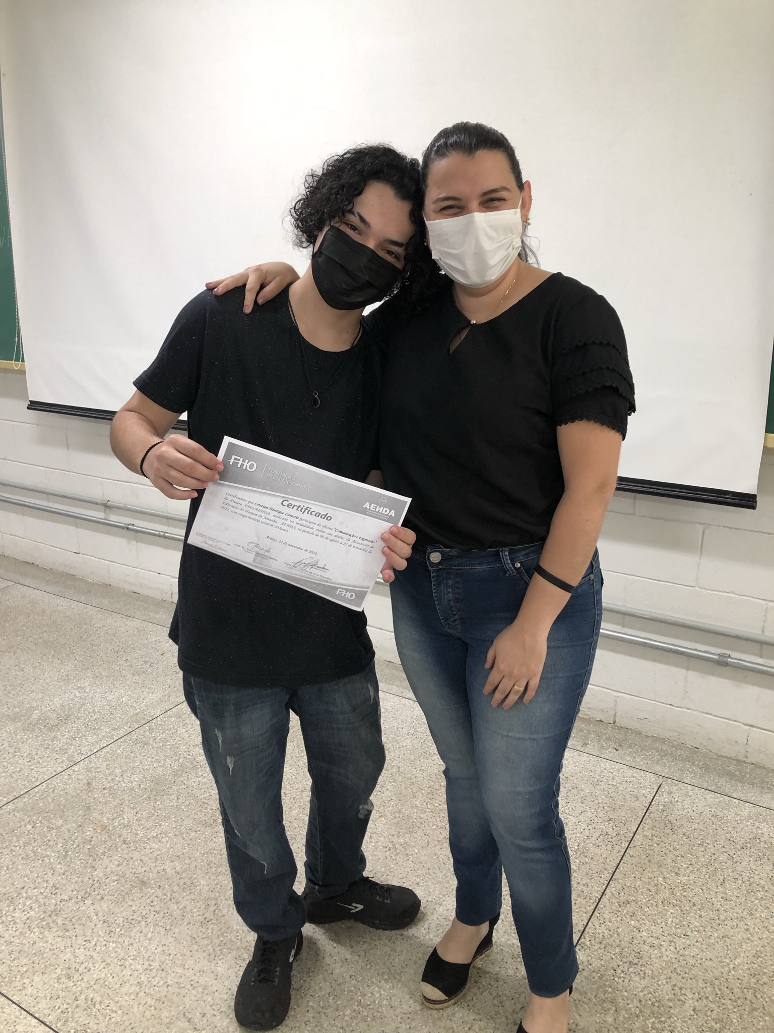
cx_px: 387
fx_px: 835
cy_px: 516
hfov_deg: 49.7
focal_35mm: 28
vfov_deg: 63.4
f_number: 1.8
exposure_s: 1/20
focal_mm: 3.99
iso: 40
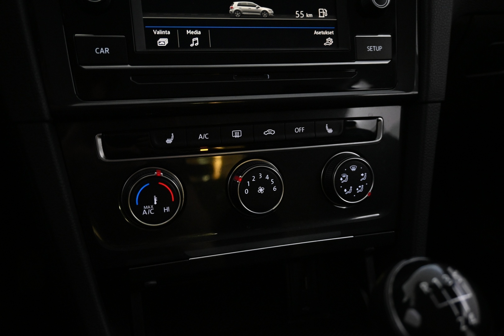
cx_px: 252
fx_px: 451
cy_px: 168
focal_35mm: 32
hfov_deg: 58.3
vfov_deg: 40.8
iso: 2800
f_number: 4
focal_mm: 21.5
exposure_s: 1/30
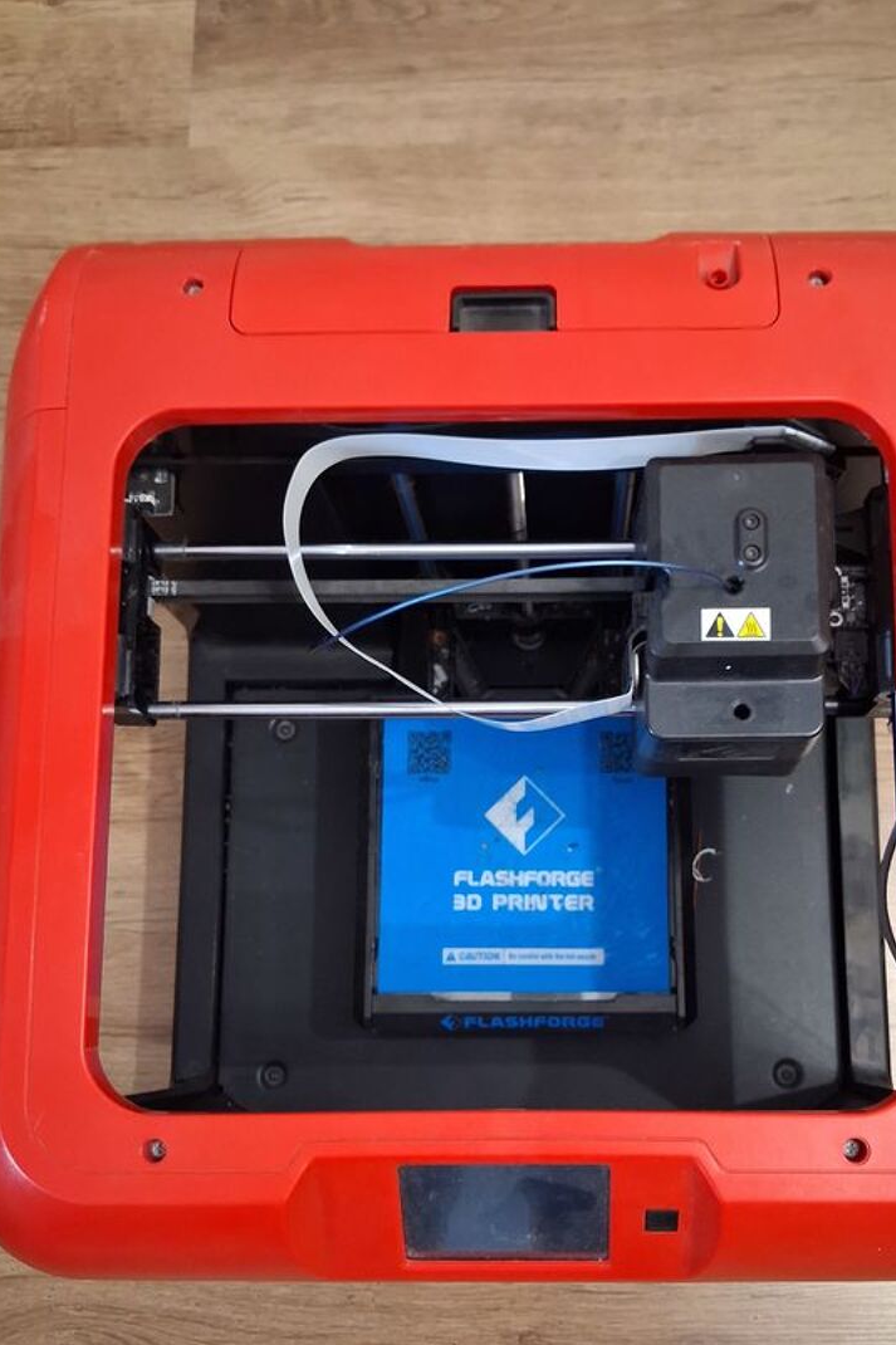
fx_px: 1307
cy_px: 835
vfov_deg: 53.9
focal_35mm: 35
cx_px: 542
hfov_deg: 37.7
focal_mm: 4
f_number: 1.8
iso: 640
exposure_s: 1/25
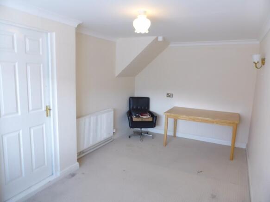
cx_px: 135
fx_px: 187
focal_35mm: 24
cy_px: 101
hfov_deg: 71.6
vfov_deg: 56.8
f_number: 3.3
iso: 100
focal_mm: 4.3
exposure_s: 1/4
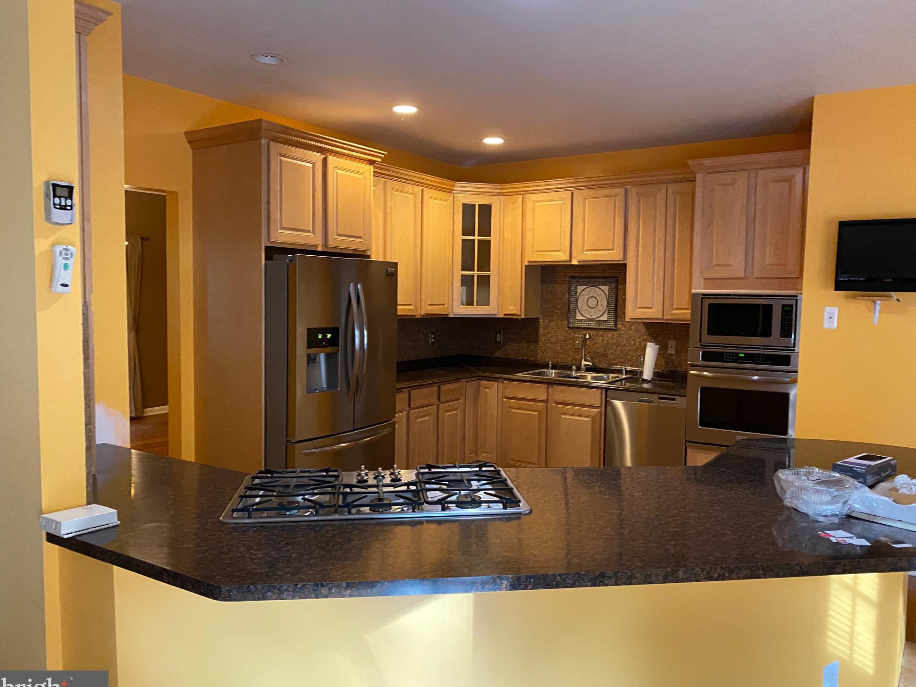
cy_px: 352
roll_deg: -0.7
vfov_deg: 51.4
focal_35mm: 27
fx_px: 715
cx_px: 468
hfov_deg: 65.3
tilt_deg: -4.3
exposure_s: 1/60
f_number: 1.8
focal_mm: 4.25
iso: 500
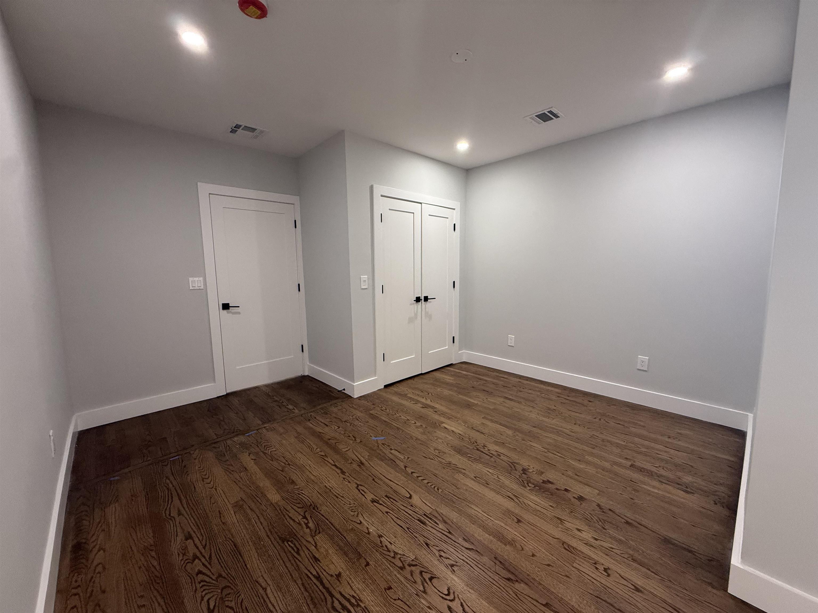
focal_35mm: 14
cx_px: 409
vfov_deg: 85.7
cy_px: 306
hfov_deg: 102.1
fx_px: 331
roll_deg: +0.3
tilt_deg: -6.0
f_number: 2.2
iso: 320
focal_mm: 2.22
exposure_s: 1/99
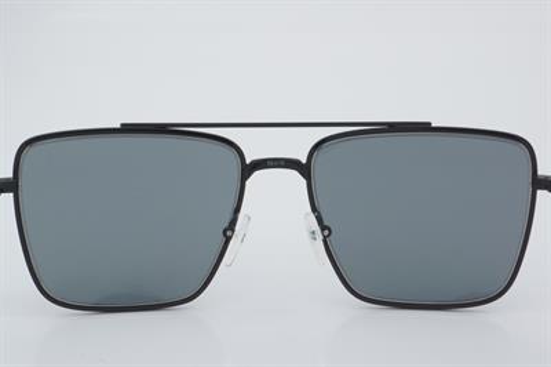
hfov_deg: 29.9
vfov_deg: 20.1
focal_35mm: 68
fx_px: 1032
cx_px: 276
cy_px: 184
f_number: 32
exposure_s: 1/4
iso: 100
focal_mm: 45
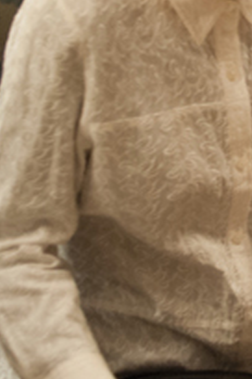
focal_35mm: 110
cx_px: 539
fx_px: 1155
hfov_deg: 11.1
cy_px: 61
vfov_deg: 18.4
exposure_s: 1/100
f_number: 2.8
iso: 2800
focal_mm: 35
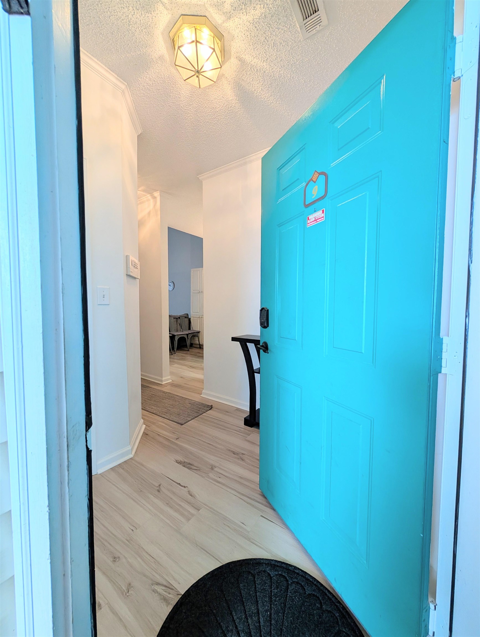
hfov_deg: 94.6
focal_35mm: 12
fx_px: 221
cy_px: 318
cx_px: 240
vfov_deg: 110.5
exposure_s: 1/120
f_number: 1.7
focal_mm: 2.02
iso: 73
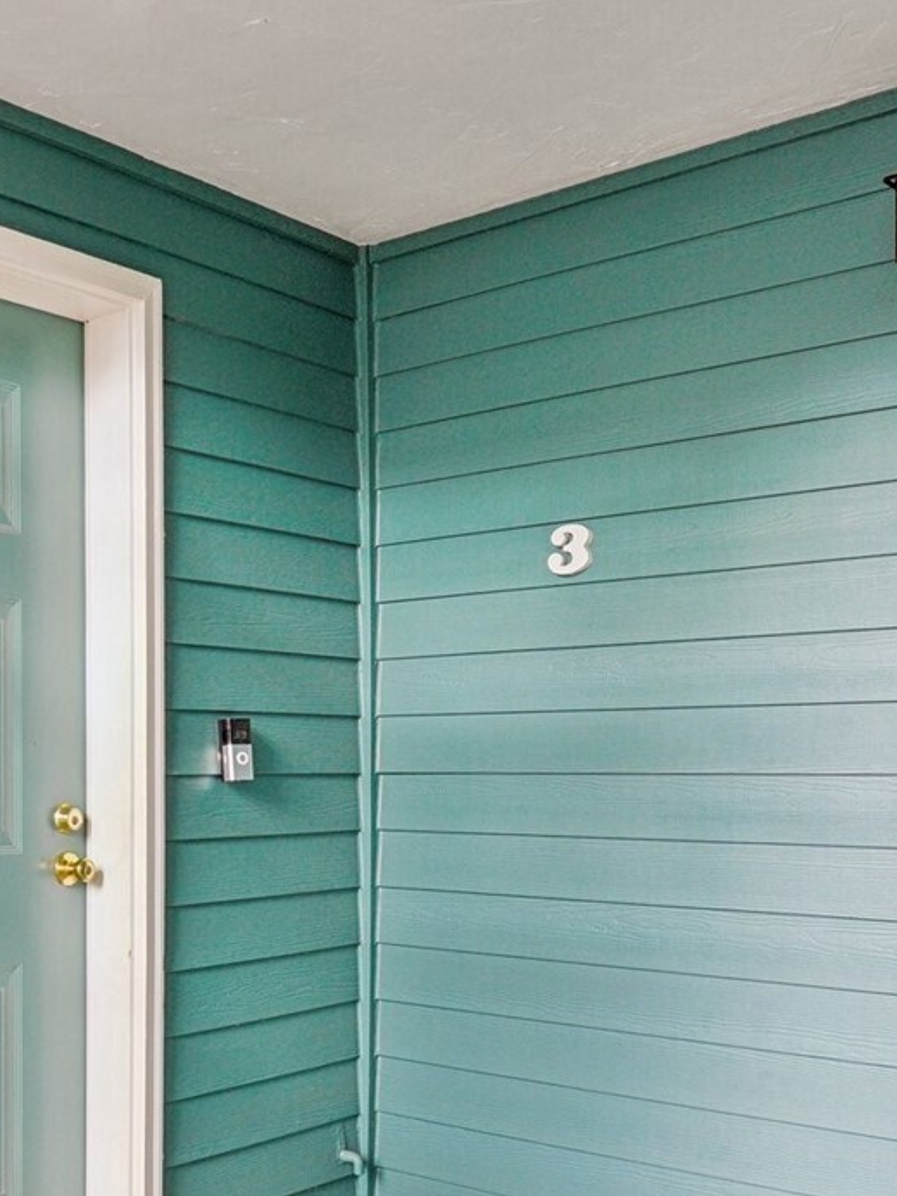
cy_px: 752
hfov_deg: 32.8
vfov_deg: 46.4
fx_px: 1382
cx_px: -18
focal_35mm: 40
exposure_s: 1/2
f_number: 8
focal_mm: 17
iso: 400
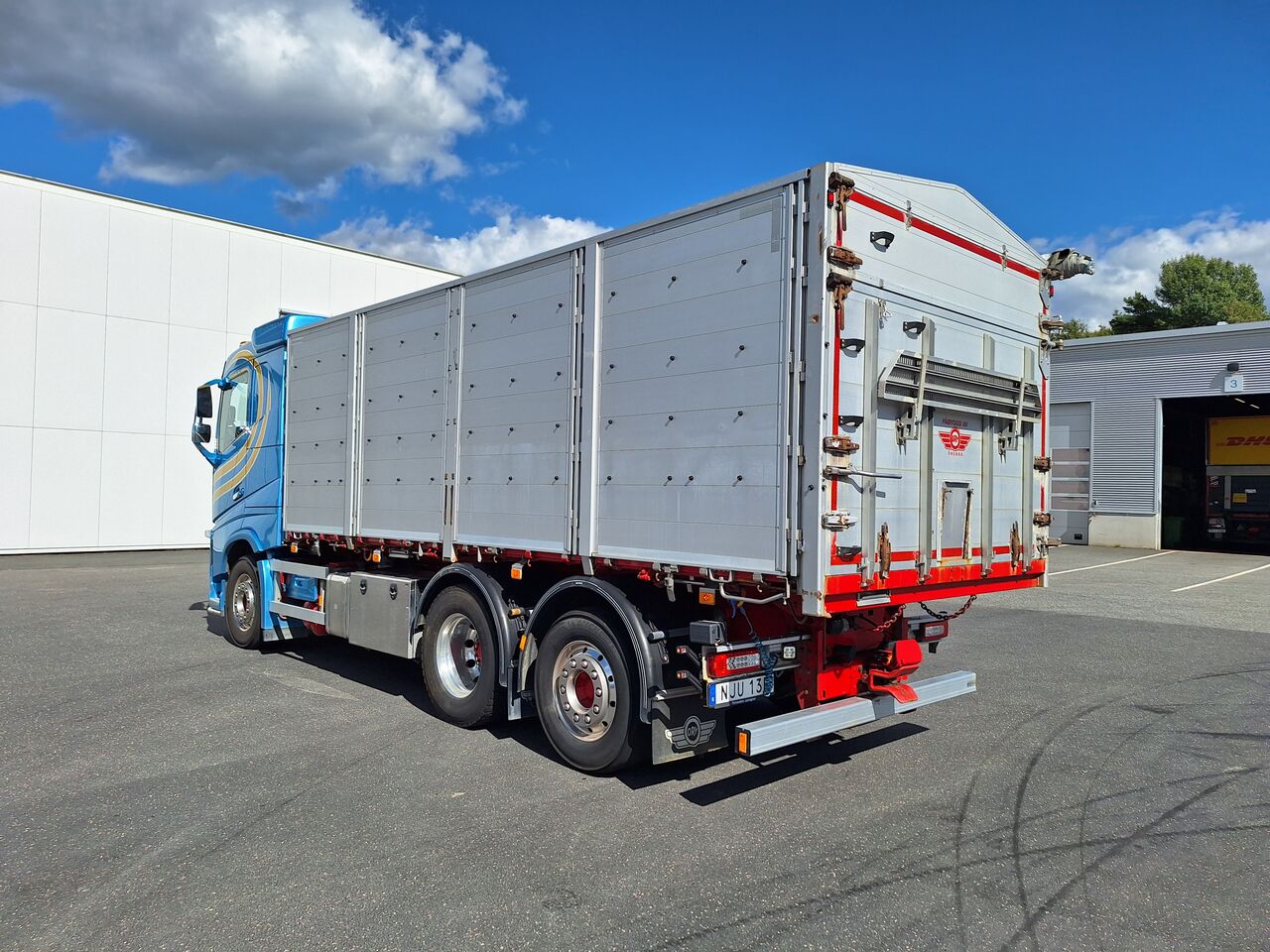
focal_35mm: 23
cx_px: 635
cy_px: 476
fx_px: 844
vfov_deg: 58.9
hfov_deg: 73.9
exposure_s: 1/5208
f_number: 1.8
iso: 40
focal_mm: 5.54
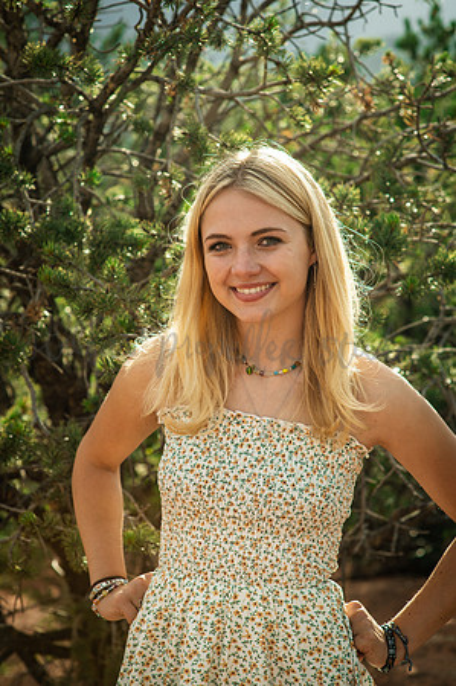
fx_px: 1619
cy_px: 343
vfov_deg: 23.9
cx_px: 228
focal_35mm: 85
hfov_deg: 16.0
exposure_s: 1/400
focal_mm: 85
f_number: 4.5
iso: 200
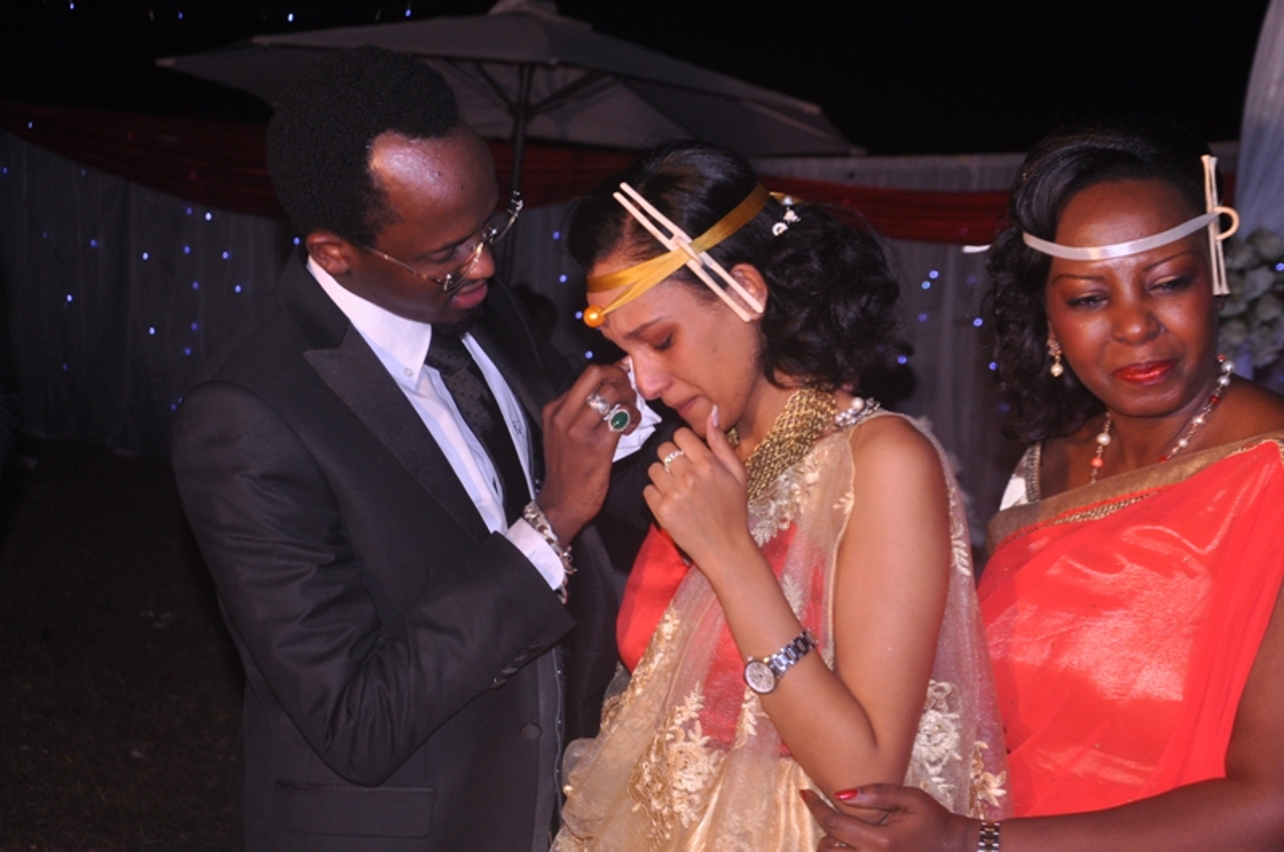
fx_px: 2137
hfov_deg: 33.4
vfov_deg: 22.6
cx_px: 642
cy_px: 426
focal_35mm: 60
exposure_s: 1/60
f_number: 5.6
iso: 500
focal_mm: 40
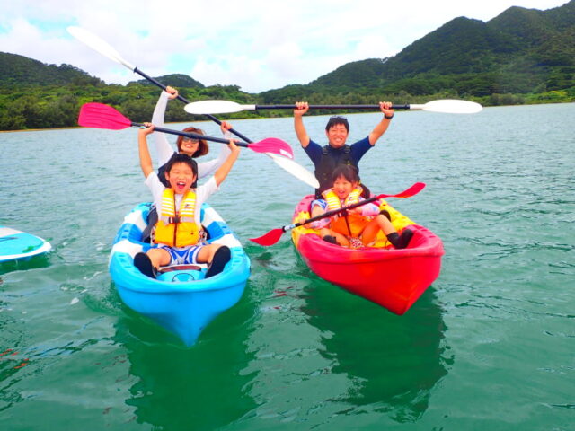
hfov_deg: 56.8
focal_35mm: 32
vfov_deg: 44.2
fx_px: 532
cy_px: 216
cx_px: 288
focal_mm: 5.79
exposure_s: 1/500
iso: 100
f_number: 3.2
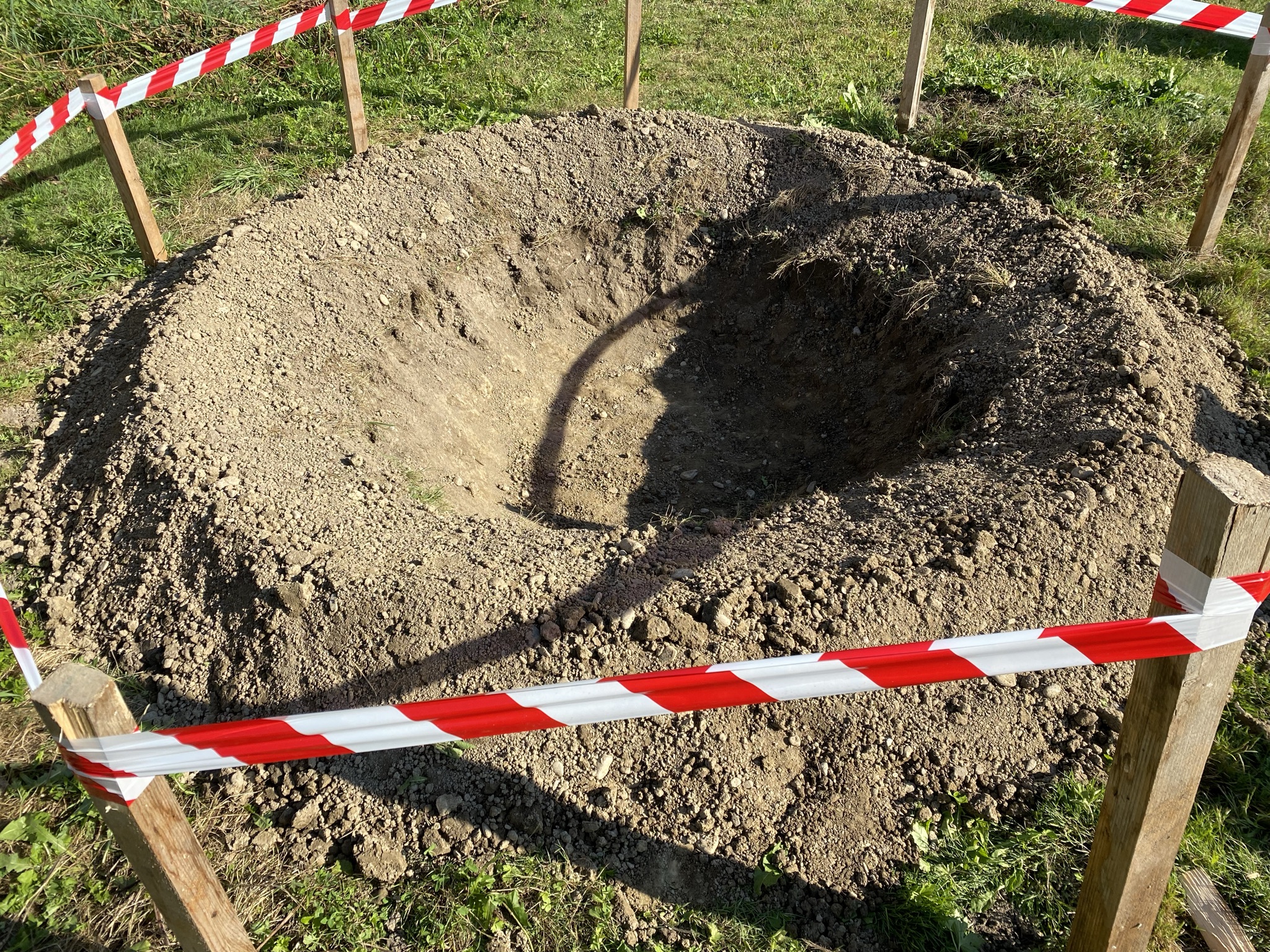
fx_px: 954
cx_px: 635
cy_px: 476
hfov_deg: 67.3
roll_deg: +0.6
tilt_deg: -40.1
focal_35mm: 26
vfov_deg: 53.1
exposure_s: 1/1412
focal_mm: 4.25
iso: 32
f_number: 1.8
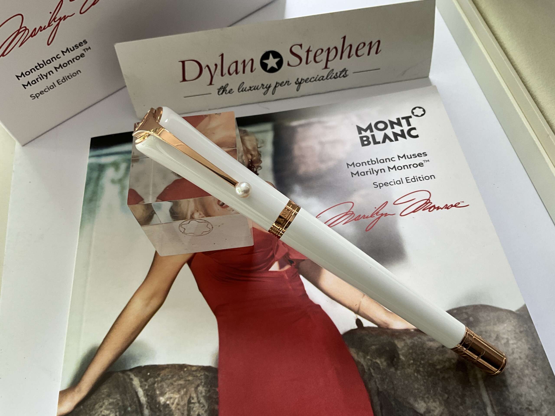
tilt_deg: -57.9
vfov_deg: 48.2
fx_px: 465
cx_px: 278
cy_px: 208
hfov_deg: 61.7
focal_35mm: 29
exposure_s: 1/122
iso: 40
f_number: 1.8
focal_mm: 3
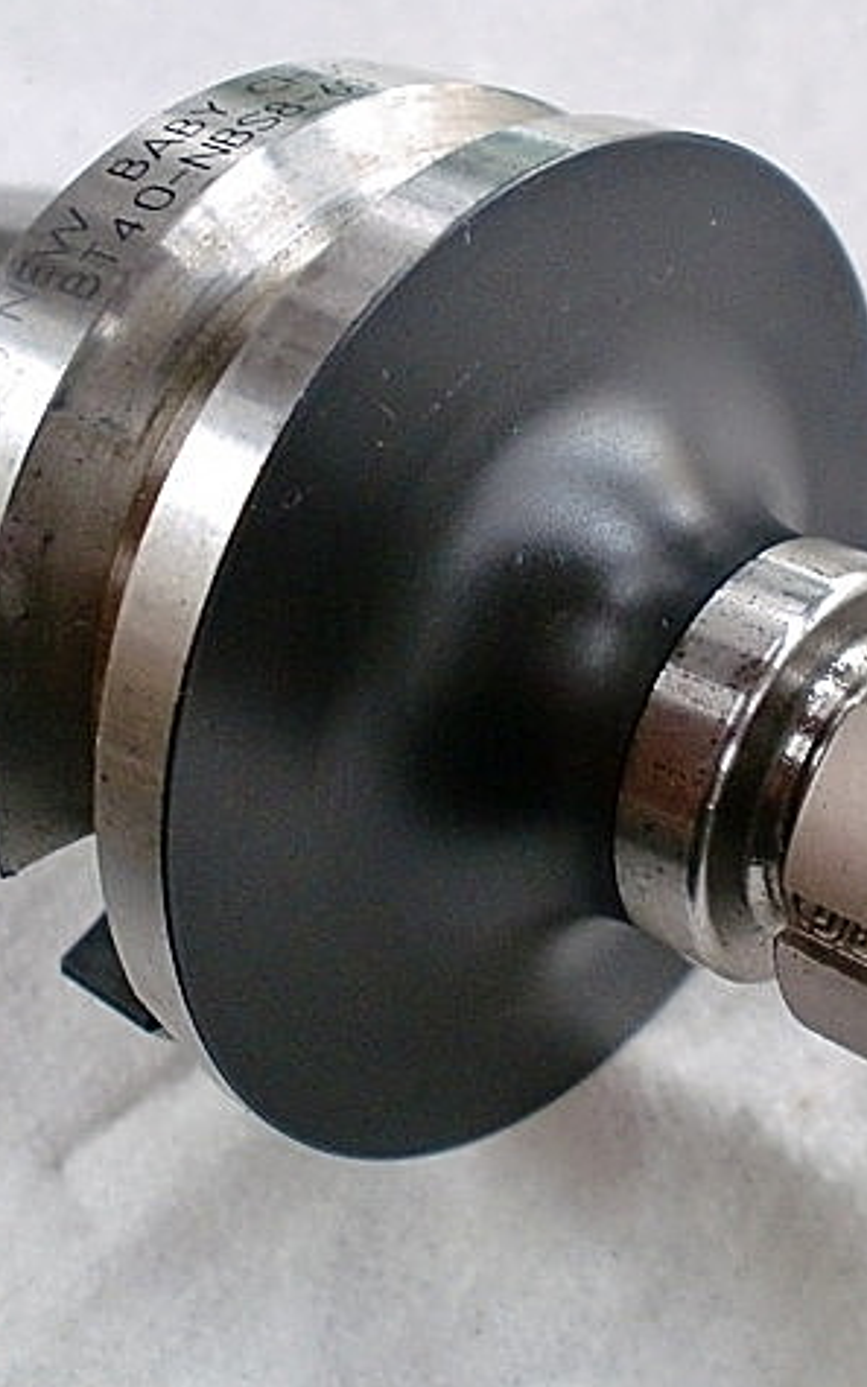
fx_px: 1890
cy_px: 692
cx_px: 616
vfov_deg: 40.3
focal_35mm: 50
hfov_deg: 25.6
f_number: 3.1
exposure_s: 1/60
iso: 400
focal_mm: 6.3
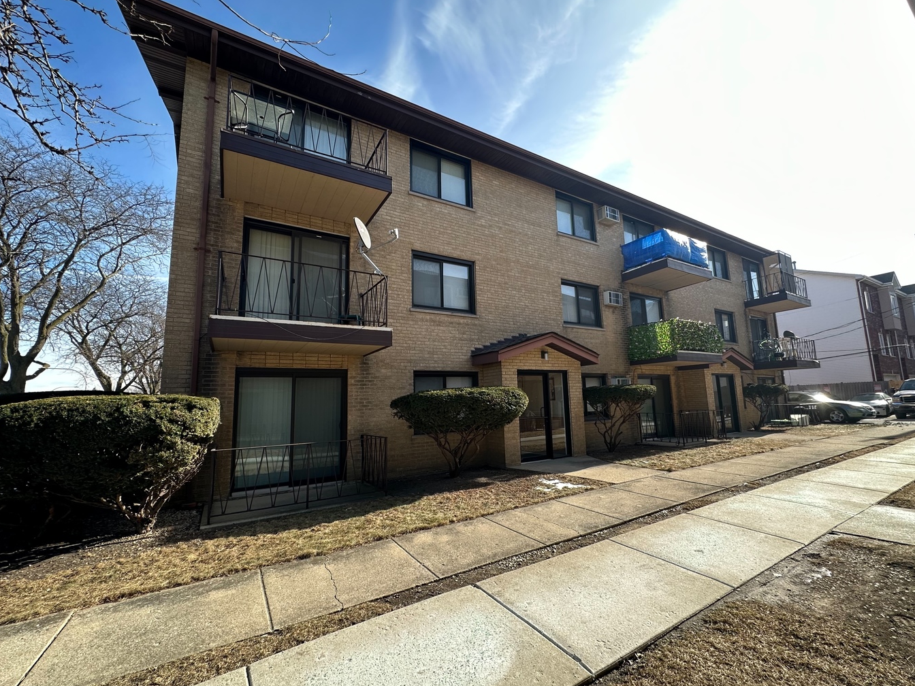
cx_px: 483
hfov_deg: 98.1
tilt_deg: +7.1
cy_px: 347
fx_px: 396
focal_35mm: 15
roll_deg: +2.1
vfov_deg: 81.7
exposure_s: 1/381
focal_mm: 2.22
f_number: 2.2
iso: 40
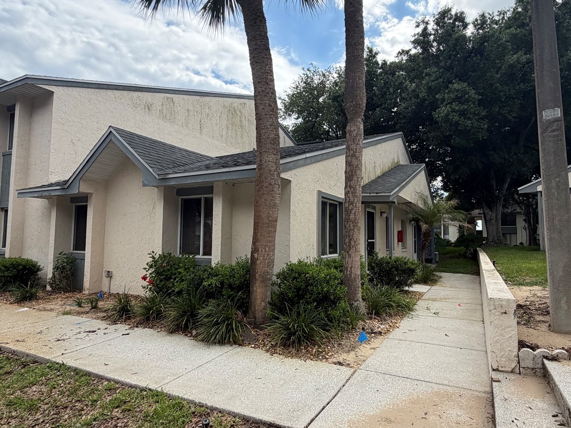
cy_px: 211
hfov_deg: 78.8
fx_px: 346
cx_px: 309
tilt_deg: +4.6
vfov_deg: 63.4
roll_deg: +0.8
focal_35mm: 21
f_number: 2.2
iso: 32
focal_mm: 2.22
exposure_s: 1/901
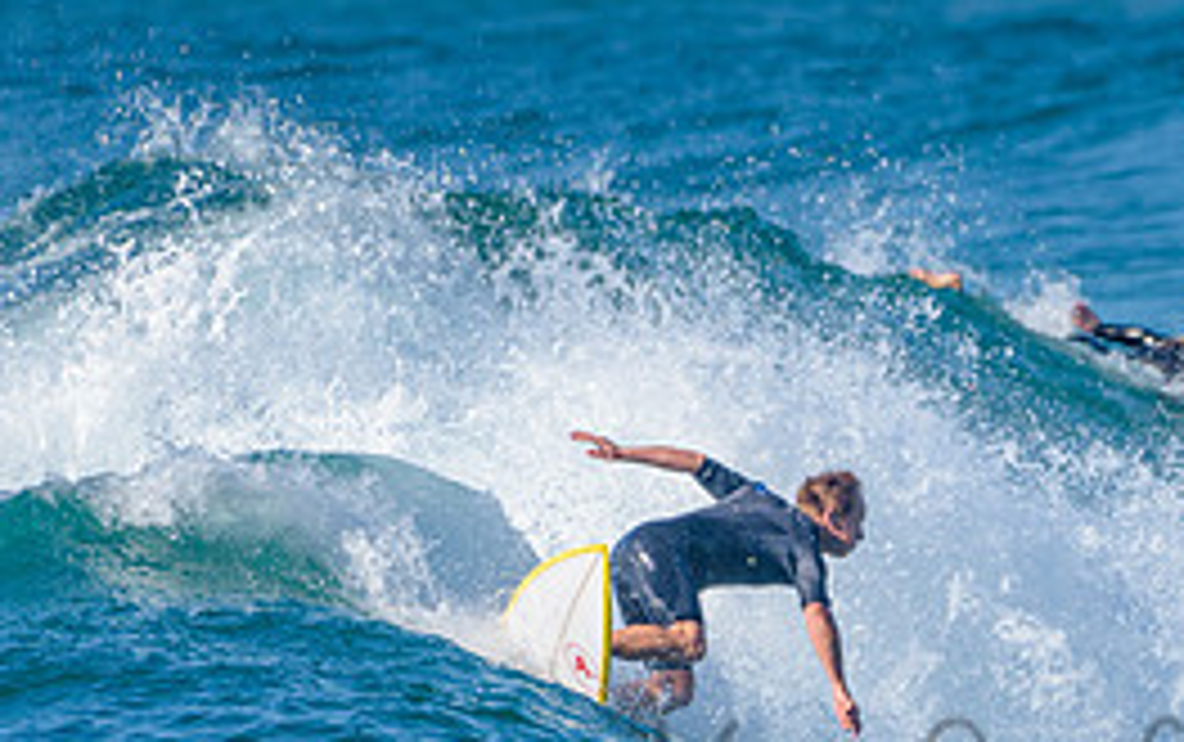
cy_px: 607
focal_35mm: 1376
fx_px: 44448
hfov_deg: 1.5
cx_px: 965
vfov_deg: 1.0
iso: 180
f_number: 5.6
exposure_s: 1/2000
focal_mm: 500
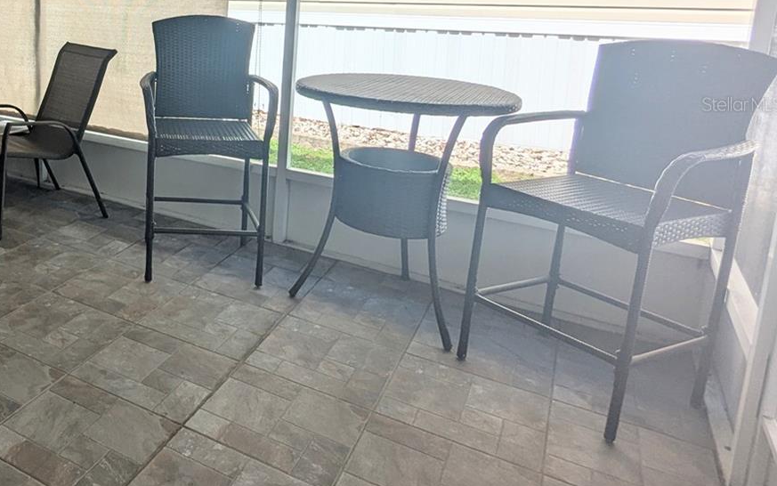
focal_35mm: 31
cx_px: 77
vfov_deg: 39.2
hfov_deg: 53.5
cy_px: 104
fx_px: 657
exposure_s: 1/1148
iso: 51
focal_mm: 2.35
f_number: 2.2
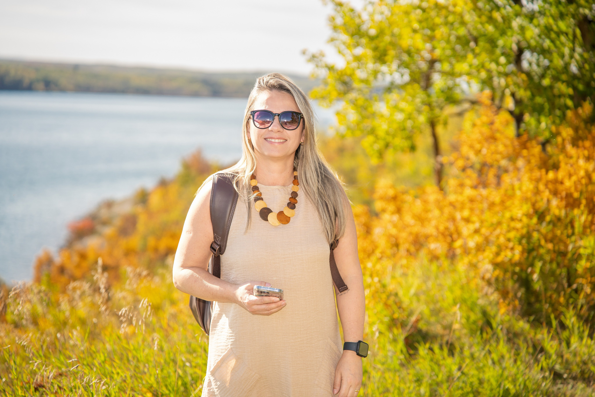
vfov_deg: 18.2
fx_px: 1240
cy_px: 198
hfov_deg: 27.0
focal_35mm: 75
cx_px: 298
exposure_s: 1/2500
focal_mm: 75
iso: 500
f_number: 2.8
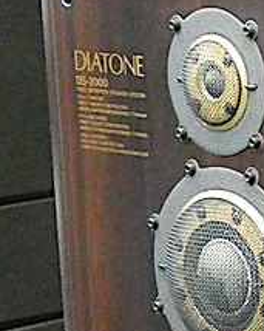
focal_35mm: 206
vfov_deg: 9.2
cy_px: 416
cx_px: 628
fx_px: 2013
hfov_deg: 7.1
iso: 1600
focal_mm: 8.4
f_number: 4
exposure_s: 1/20
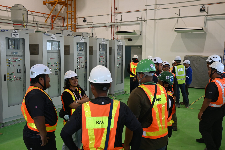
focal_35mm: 34
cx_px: 112
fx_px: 211
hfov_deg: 56.1
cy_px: 75
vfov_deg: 39.2
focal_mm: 22.5
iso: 500
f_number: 4
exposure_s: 1/125
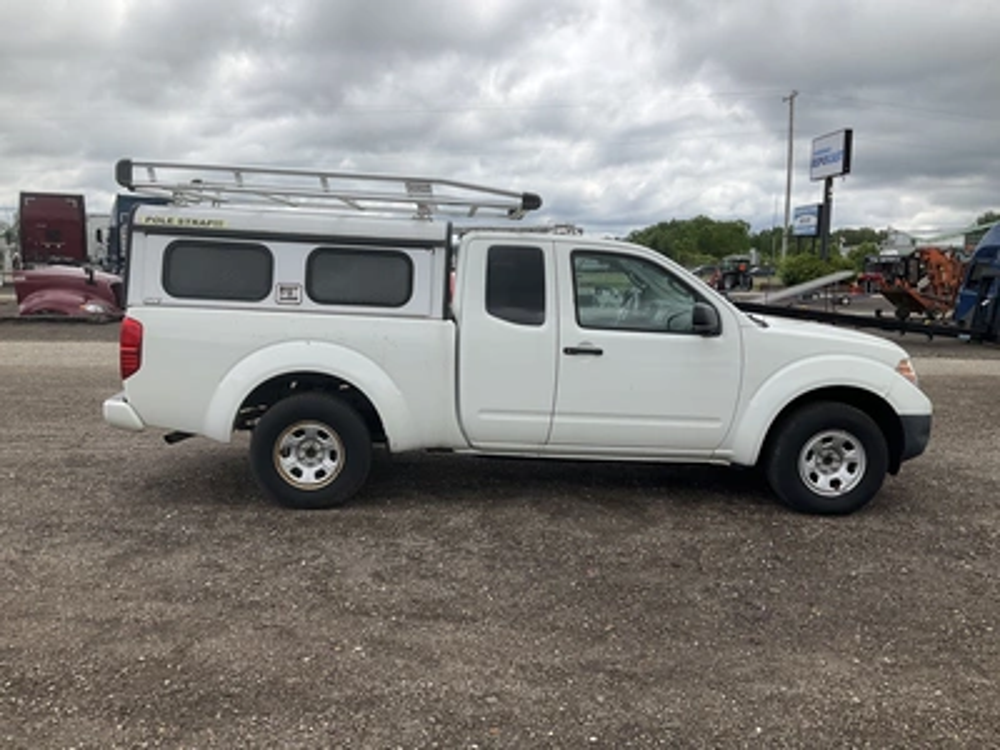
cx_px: 500
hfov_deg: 61.7
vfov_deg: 48.2
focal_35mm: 29
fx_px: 838
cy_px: 375
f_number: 1.8
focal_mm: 3
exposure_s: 1/2058
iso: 25
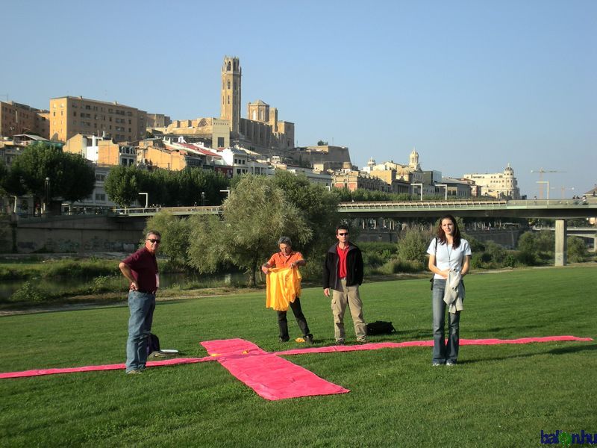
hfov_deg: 34.3
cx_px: 298
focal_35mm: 56
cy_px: 224
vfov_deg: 26.1
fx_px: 966
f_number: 5.6
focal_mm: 9.3
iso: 50
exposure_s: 1/171
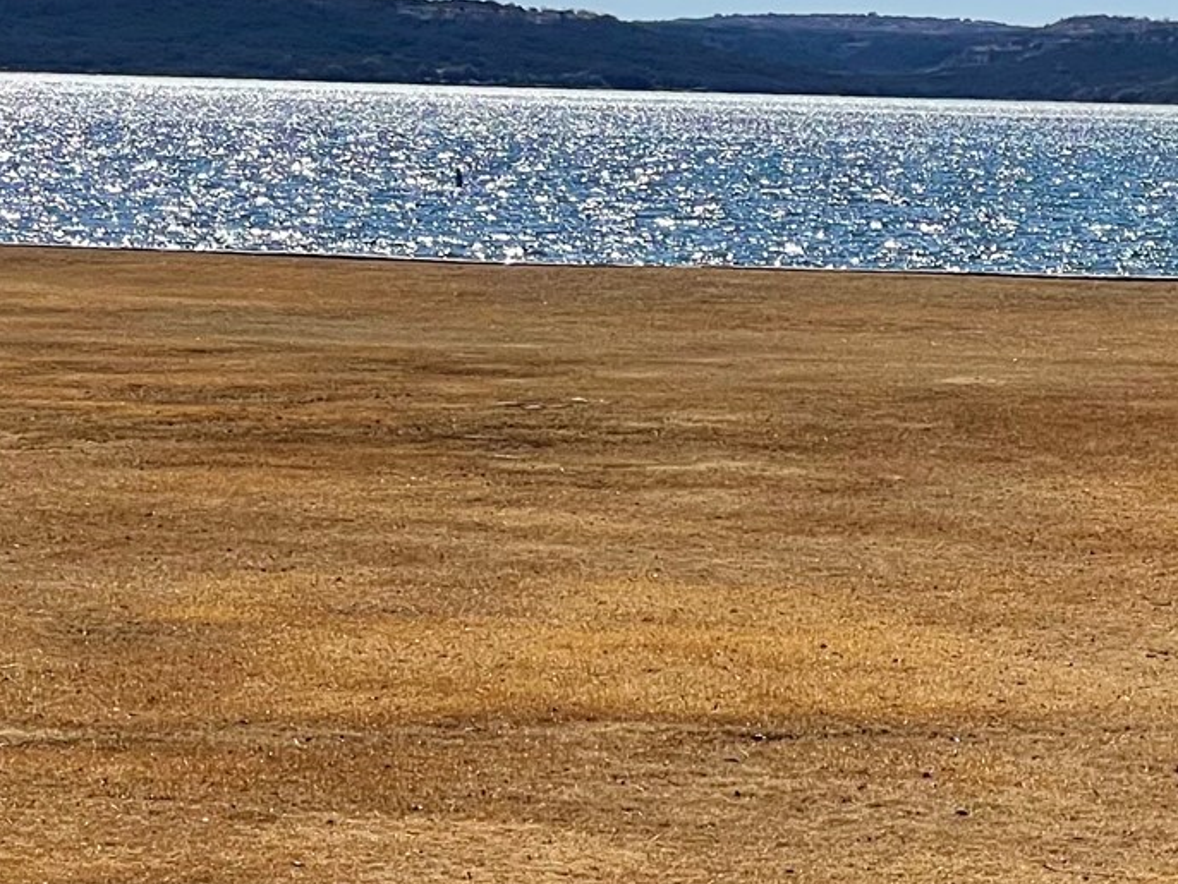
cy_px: 714
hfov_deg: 10.2
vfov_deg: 7.8
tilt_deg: -6.0
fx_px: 6502
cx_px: 1372
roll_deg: -1.1
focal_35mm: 191
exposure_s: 1/1876
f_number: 2.2
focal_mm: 7.5
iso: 20
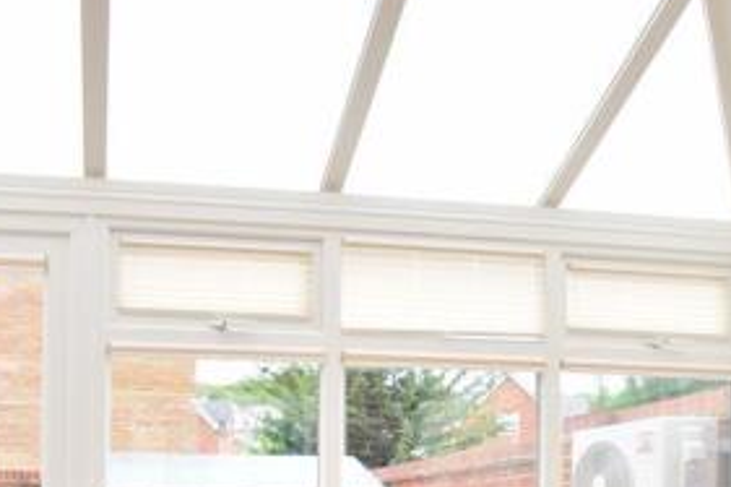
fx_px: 710
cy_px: 527
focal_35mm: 35
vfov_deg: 33.3
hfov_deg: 52.4
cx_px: 195
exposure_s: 1/200
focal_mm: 10
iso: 400
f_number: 7.1
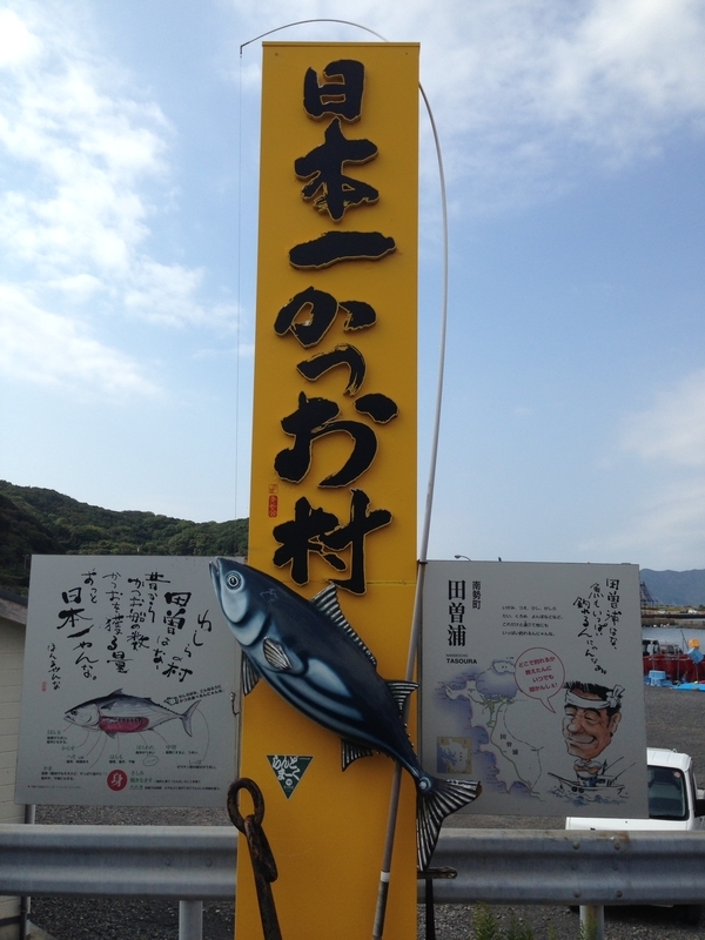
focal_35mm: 33
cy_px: 470
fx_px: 896
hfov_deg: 42.9
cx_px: 352
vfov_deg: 55.4
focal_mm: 4.12
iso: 50
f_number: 2.4
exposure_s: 1/2088
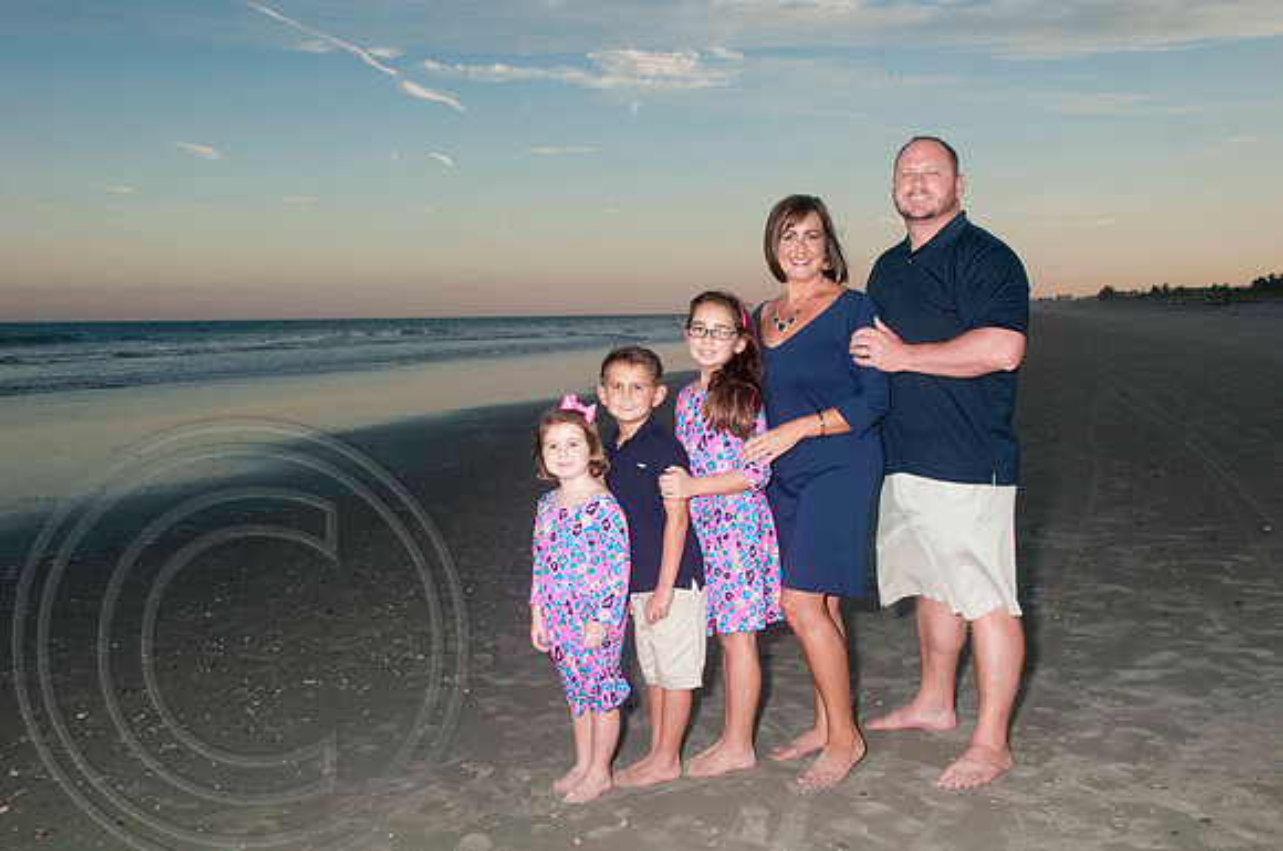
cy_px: 426
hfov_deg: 53.2
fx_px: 1281
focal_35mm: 36
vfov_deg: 36.8
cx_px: 642
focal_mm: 24
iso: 200
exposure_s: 1/160
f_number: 8
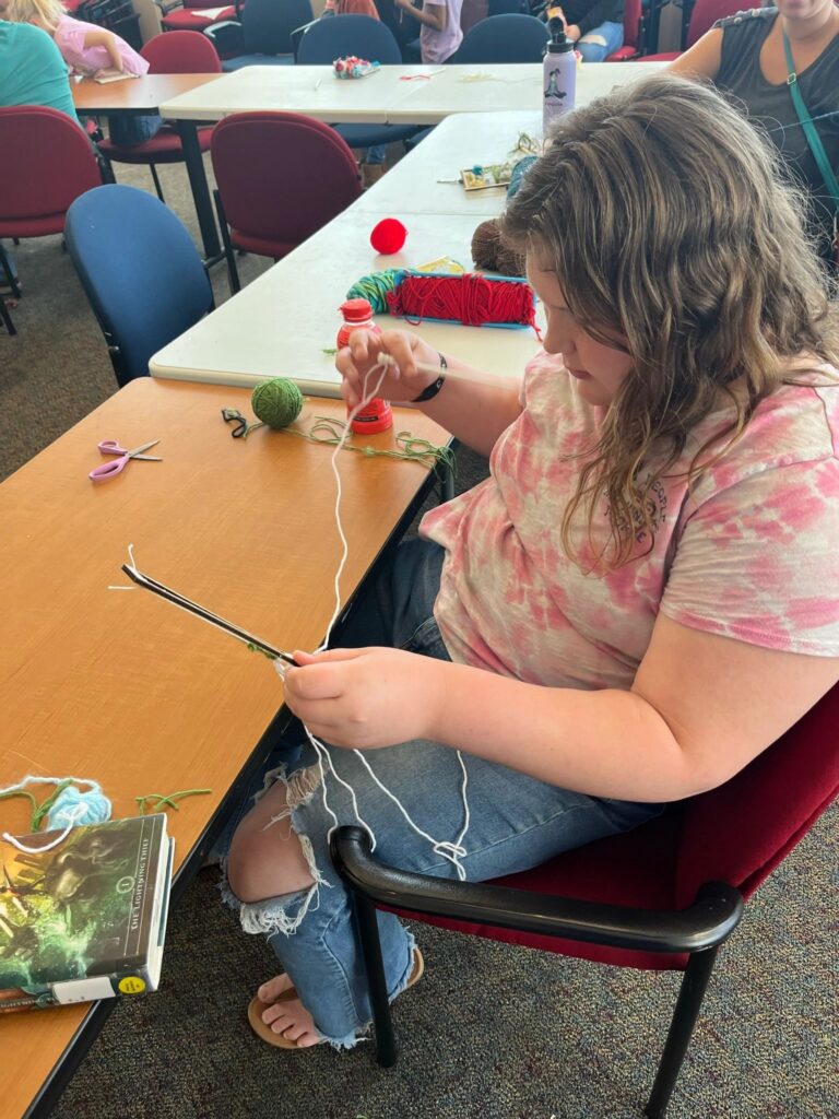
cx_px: 420
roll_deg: +5.6
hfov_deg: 53.1
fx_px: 840
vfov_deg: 67.3
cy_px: 560
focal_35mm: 26
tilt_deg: -41.3
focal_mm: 5.1
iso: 100
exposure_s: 1/121
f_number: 1.6
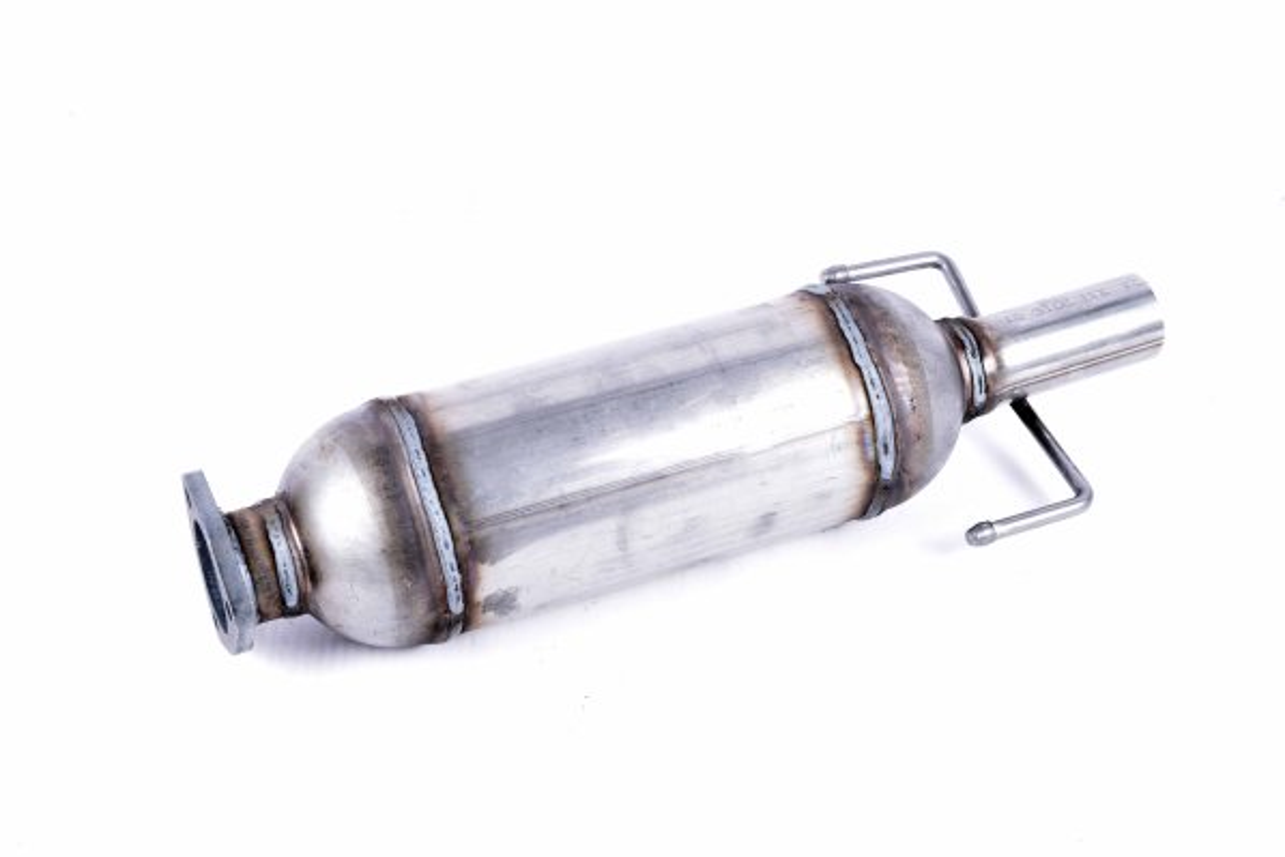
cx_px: 642
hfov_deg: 28.1
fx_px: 2570
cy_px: 428
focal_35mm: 72
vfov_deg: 18.9
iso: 200
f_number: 16
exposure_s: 1/60
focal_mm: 48
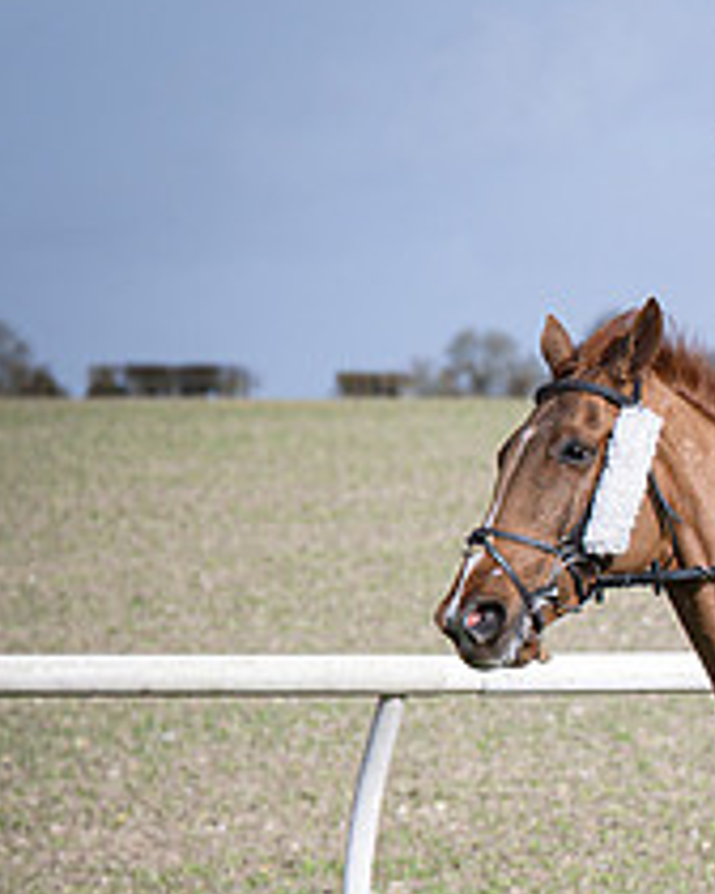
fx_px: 10554
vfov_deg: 4.8
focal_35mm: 399
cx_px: 1070
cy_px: 1100
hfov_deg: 3.9
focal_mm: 89
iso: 200
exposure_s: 1/2000
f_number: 4
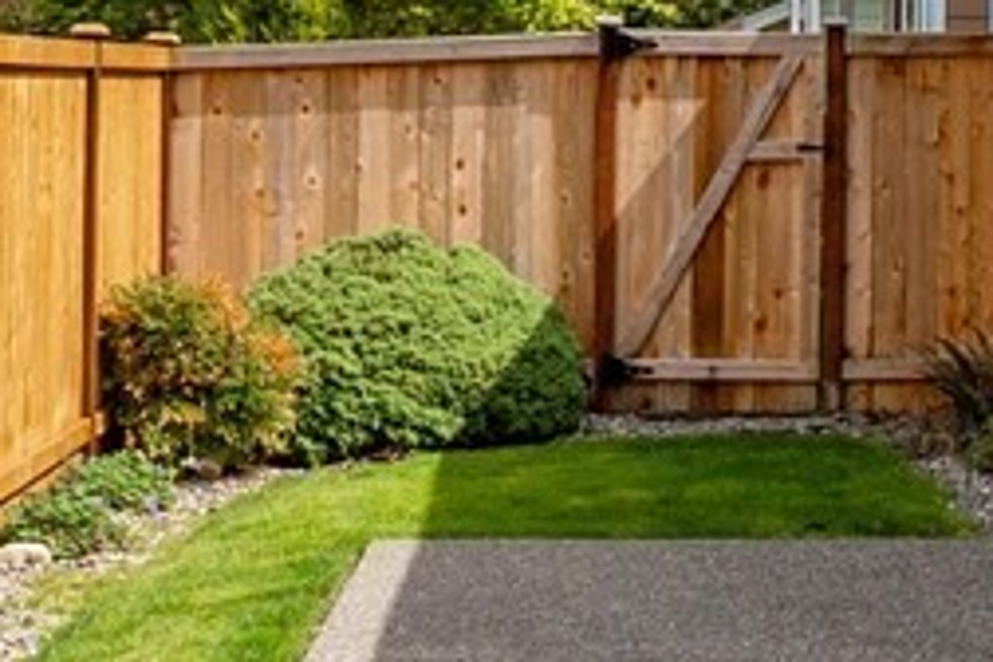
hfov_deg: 20.2
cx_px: 550
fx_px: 2786
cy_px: 197
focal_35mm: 101
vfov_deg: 13.5
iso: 80
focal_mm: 15
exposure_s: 1/160
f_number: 7.1
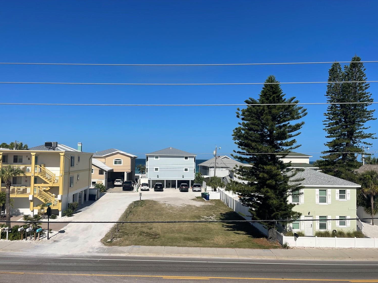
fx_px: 306
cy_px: 151
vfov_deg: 49.7
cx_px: 186
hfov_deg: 63.4
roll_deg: -0.5
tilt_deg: +3.9
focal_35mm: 28
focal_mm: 4.2
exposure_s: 1/7299
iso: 32
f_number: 1.6
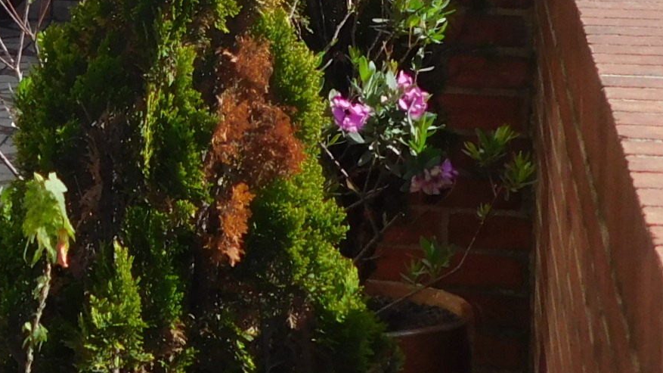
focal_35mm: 146
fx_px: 2566
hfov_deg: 13.8
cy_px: -210
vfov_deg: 8.1
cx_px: -334
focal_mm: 6.3
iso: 125
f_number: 3.5
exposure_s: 1/800
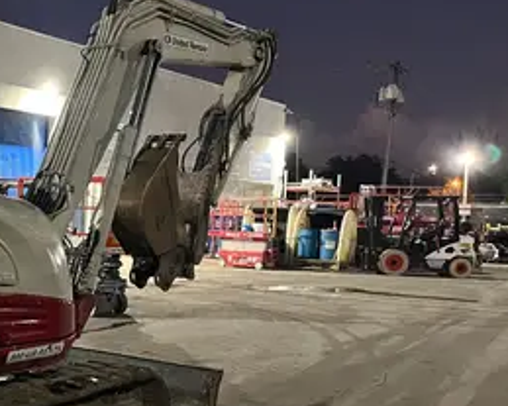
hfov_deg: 31.6
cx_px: -22
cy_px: 252
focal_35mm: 54
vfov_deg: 28.0
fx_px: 812
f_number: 1.6
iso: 640
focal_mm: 5.1
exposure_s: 1/30
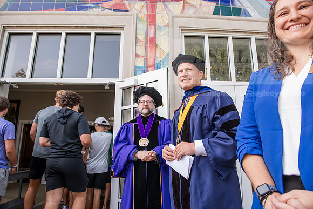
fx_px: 209
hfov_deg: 73.7
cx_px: 156
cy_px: 104
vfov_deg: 53.2
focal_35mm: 24
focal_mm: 24
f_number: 5
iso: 250
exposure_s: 1/200
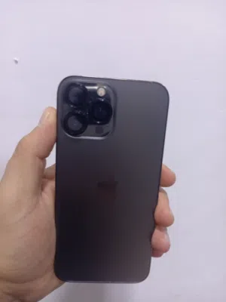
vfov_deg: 67.3
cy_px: 151
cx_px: 113
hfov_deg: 53.1
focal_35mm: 26
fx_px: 226
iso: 453
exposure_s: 1/25
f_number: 1.8
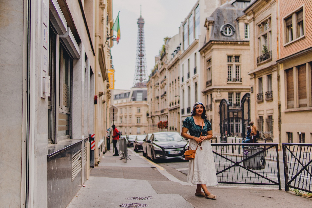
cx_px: 156
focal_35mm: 45
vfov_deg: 29.9
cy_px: 104
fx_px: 390
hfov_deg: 43.6
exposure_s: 1/5000
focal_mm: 30
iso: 100
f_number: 1.4
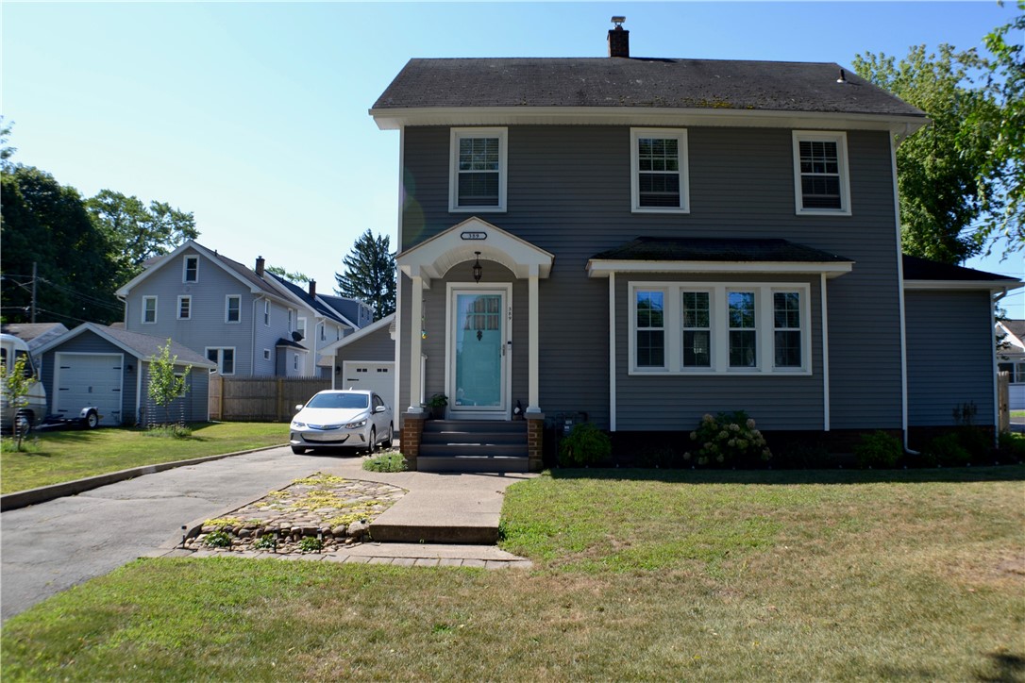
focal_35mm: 36
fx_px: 1025
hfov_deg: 53.1
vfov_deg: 36.9
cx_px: 512
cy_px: 342
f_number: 7.1
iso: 100
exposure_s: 1/200
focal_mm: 24
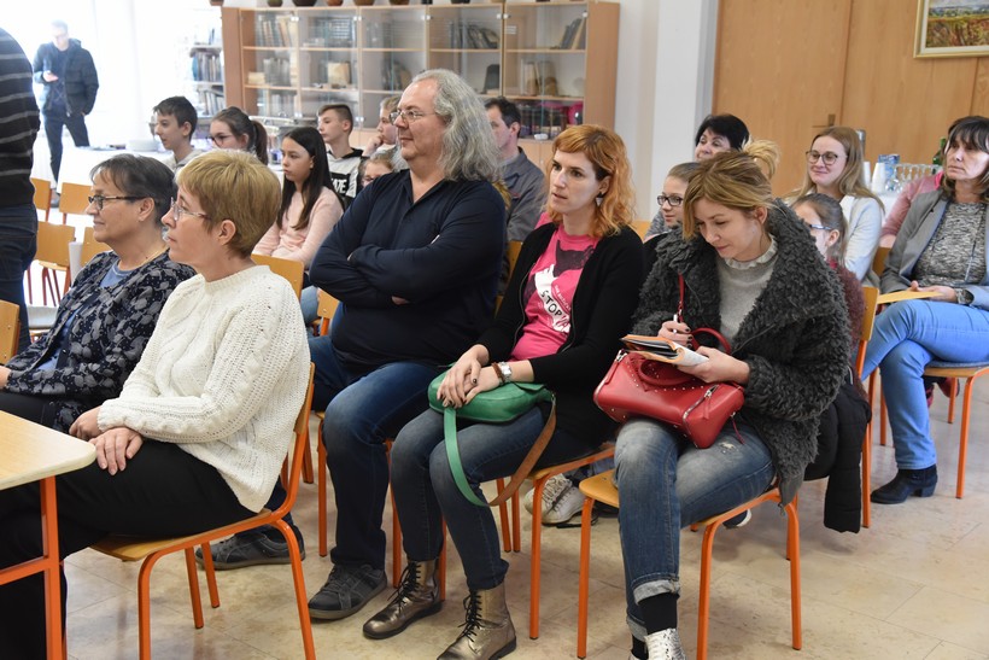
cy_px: 330
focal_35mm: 44
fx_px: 1209
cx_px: 494
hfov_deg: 44.5
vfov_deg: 30.5
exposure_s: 1/100
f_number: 5
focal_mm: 44
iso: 3200
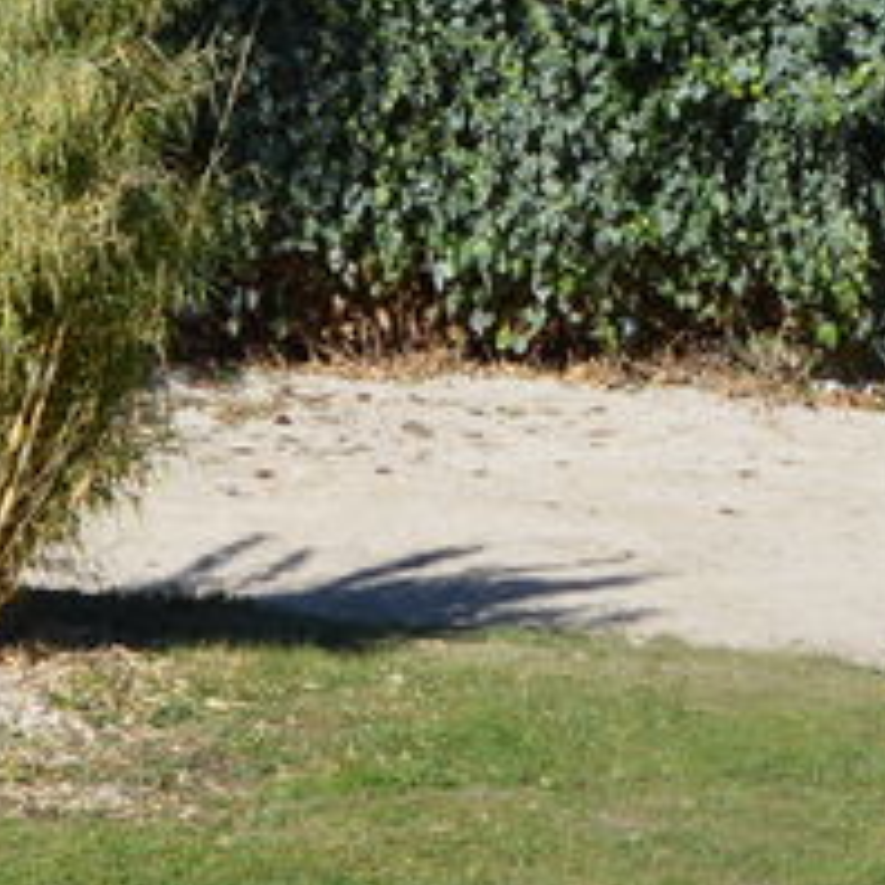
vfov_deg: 15.0
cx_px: 679
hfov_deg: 15.0
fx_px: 3355
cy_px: 337
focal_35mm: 116
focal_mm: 18
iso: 100
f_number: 8
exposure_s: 1/250
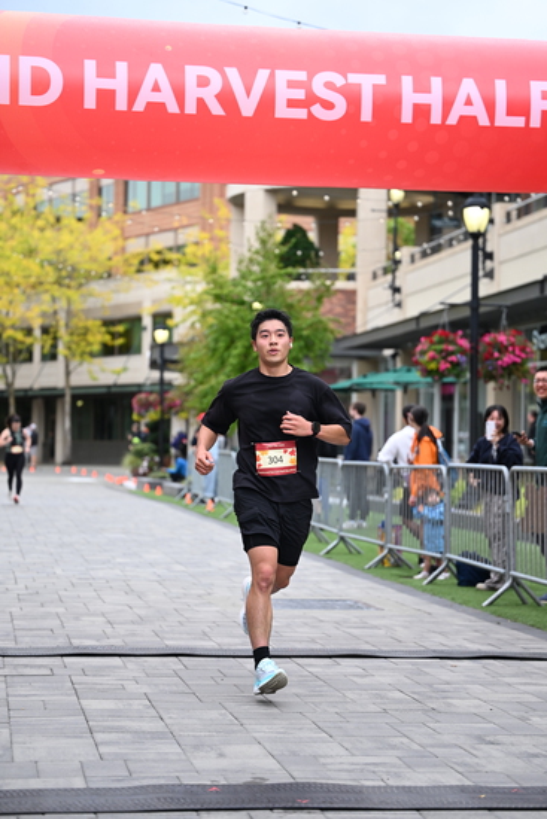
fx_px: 1799
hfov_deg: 17.3
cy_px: 410
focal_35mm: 79
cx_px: 274
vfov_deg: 25.7
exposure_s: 1/2000
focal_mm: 79
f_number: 2.8
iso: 640
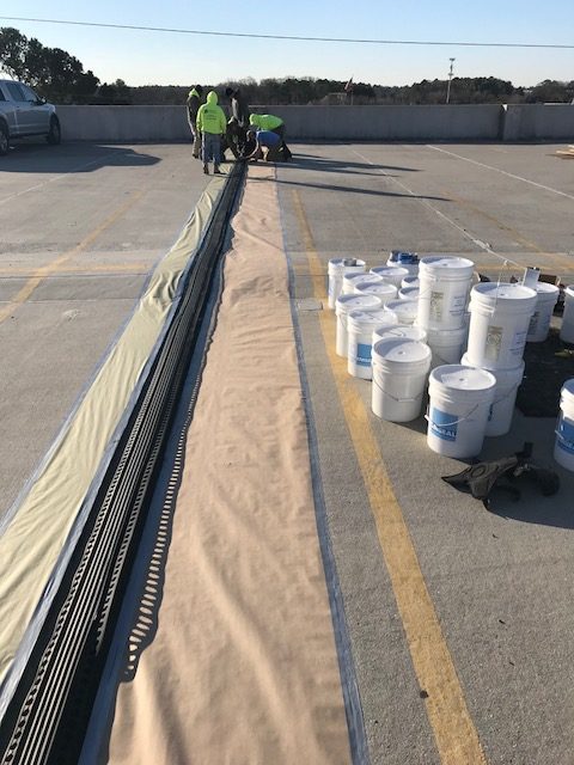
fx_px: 619
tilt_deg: -22.9
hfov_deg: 49.7
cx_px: 287
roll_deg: +1.3
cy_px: 382
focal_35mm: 28
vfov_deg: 63.4
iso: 20
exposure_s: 1/3300
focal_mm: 3.99
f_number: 1.8
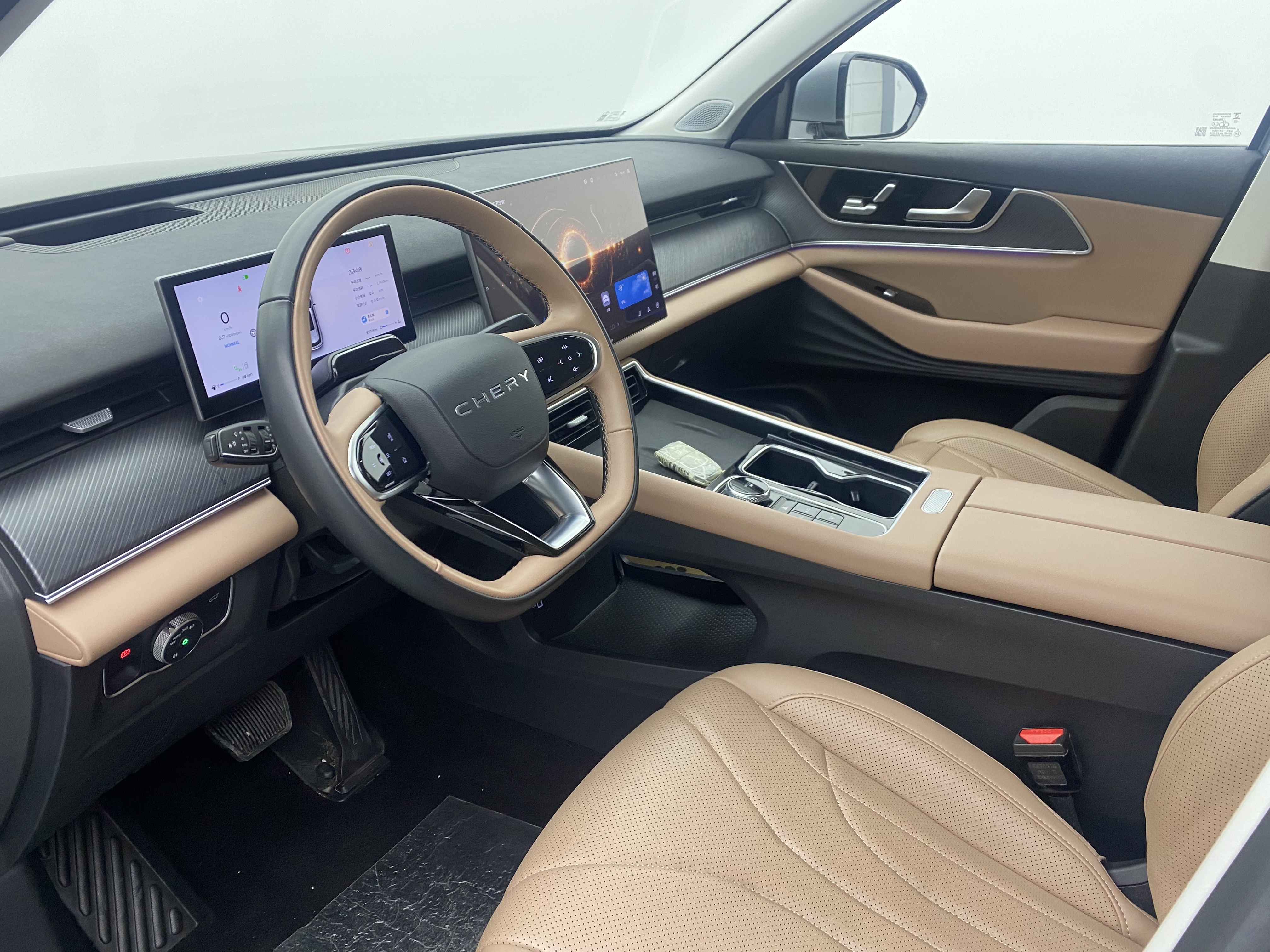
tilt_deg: -25.2
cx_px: 635
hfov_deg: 67.3
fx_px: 954
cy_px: 476
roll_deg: -1.0
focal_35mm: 26
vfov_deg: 53.1
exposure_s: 1/60
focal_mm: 4.25
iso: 125
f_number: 1.8
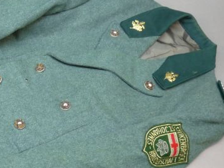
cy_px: 113
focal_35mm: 60
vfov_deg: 24.3
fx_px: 388
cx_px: 6
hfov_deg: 30.2
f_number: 2.8
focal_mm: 4.8
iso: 200
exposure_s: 1/30
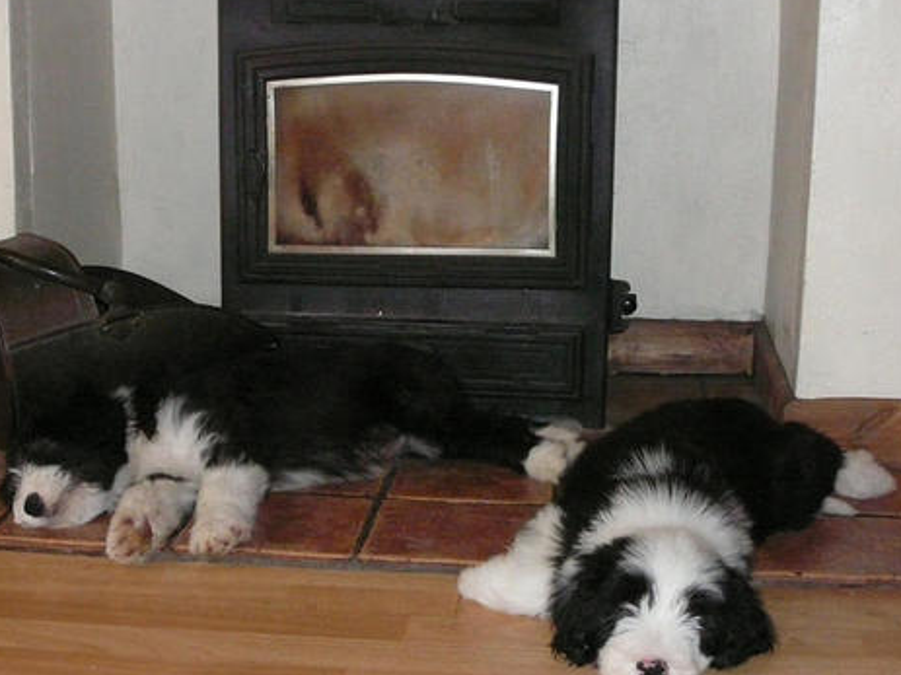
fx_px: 1691
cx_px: 432
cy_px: 346
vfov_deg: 22.6
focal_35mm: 65
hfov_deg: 29.8
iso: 400
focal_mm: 7.3
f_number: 3.4
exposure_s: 1/30
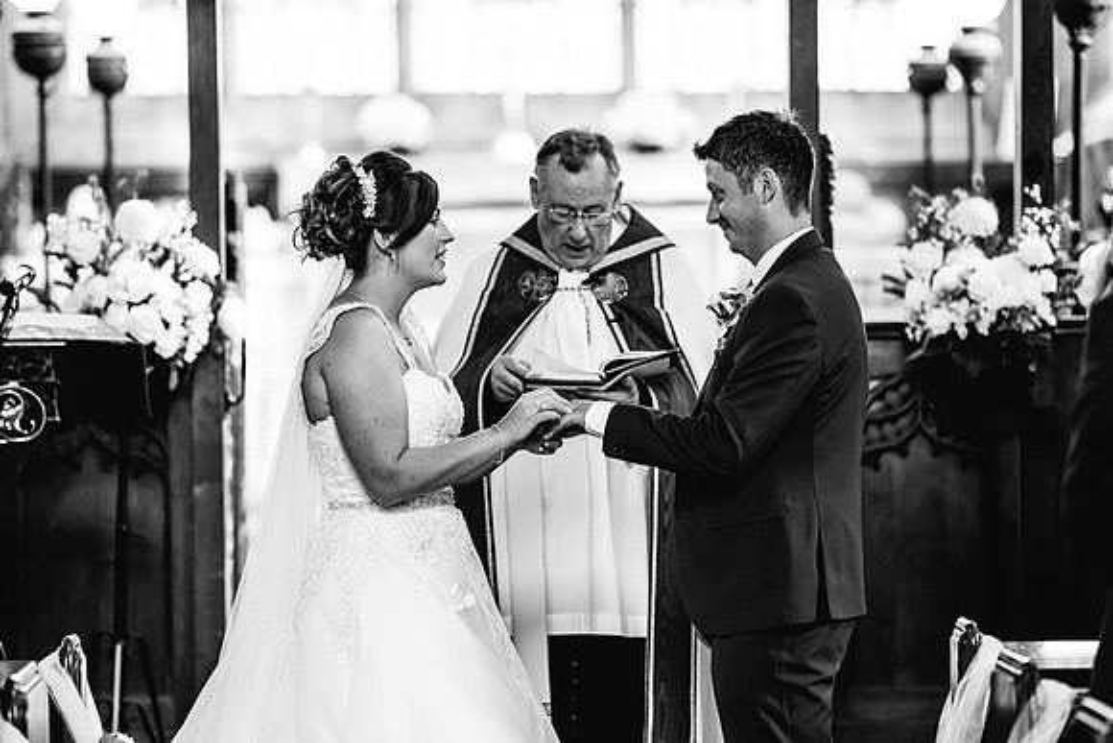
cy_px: 372
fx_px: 4175
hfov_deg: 15.2
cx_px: 556
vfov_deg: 10.2
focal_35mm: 135
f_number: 2.2
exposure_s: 1/125
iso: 1000
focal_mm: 135
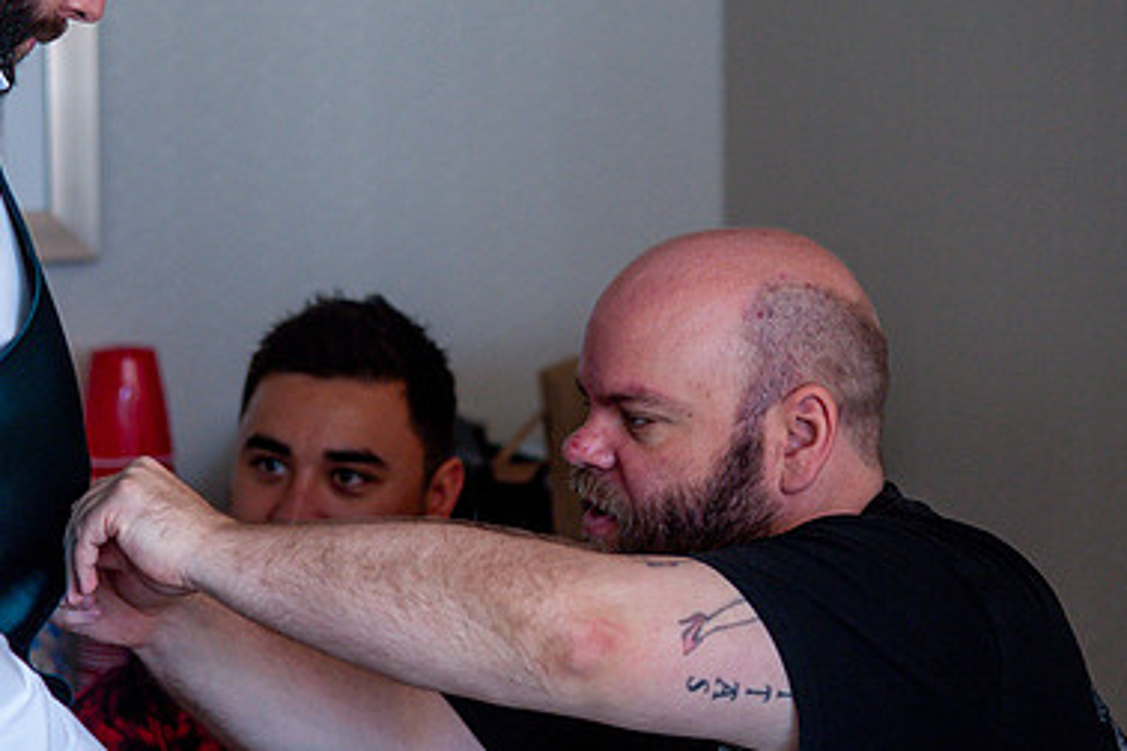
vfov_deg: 8.5
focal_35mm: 161
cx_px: 388
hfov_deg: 12.7
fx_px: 5040
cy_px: 283
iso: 2000
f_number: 4
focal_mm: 105
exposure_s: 1/320
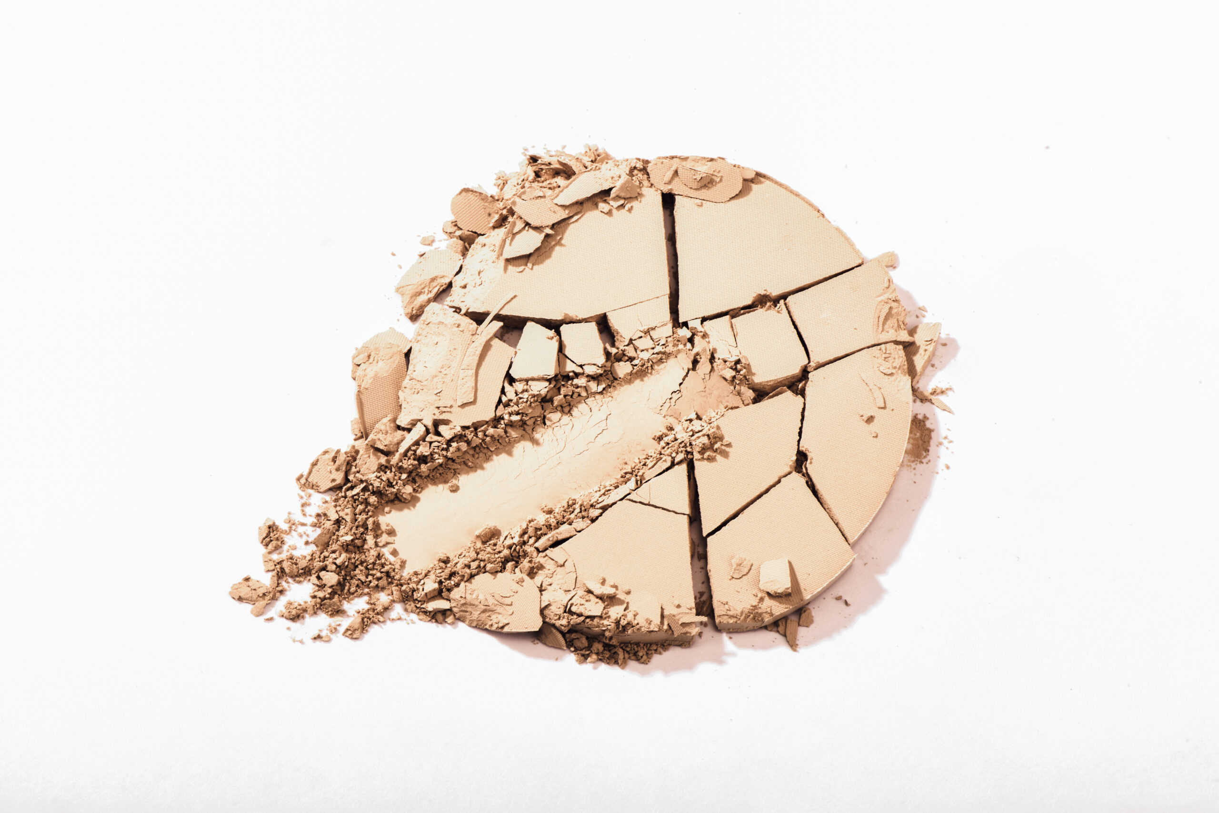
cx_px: 610
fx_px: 3555
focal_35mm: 105
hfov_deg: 19.5
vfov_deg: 13.0
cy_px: 406
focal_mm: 105
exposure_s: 1/160
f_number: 25
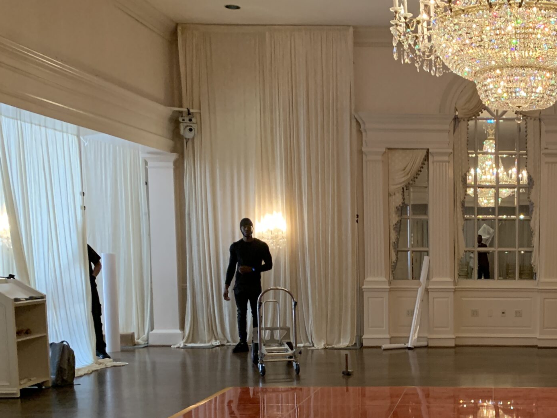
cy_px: 346
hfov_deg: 37.5
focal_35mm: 48
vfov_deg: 29.4
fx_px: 772
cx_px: 481
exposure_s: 1/60
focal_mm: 4.25
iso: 400
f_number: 1.8
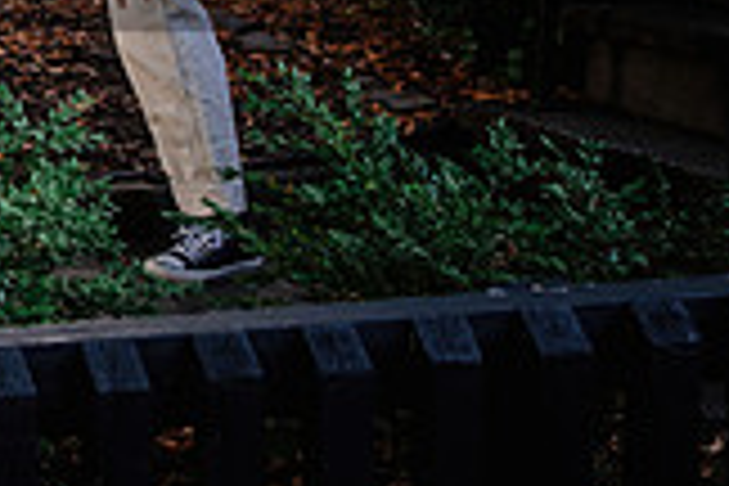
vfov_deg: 14.9
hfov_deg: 19.0
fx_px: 1741
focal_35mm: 86
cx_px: -526
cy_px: -200
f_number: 2.8
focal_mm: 16
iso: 400
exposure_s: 1/250
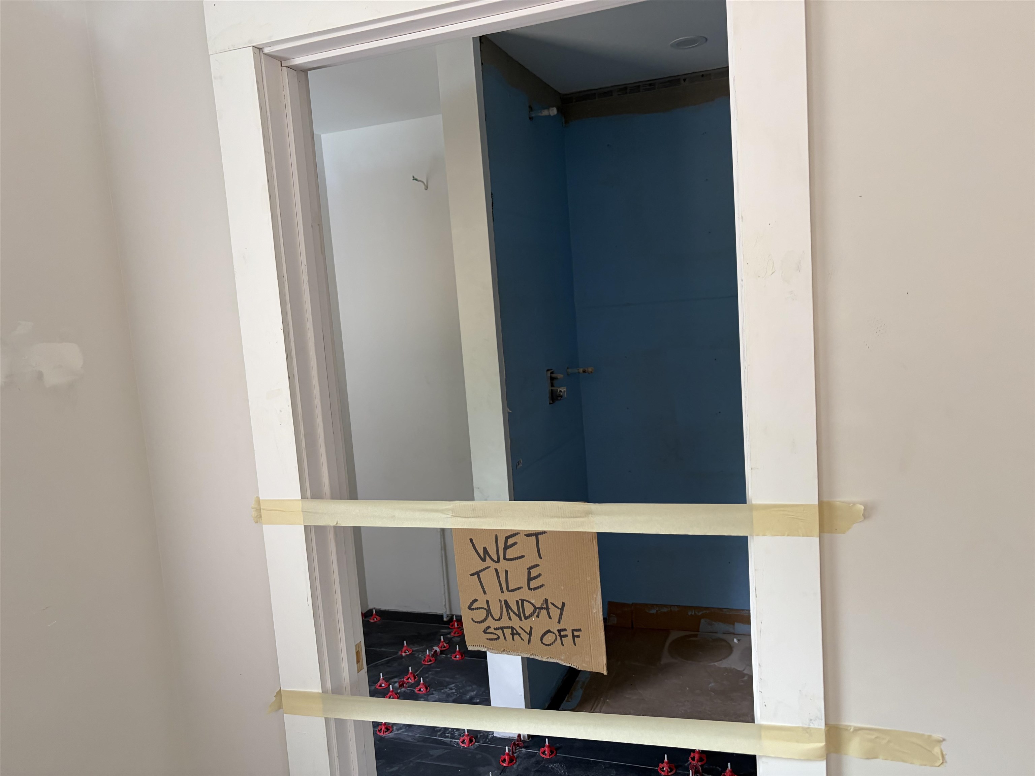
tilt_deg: -3.1
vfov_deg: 53.1
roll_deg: +7.5
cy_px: 388
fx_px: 777
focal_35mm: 26
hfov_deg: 67.3
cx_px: 518
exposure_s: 1/107
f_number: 1.6
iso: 125
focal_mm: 5.96
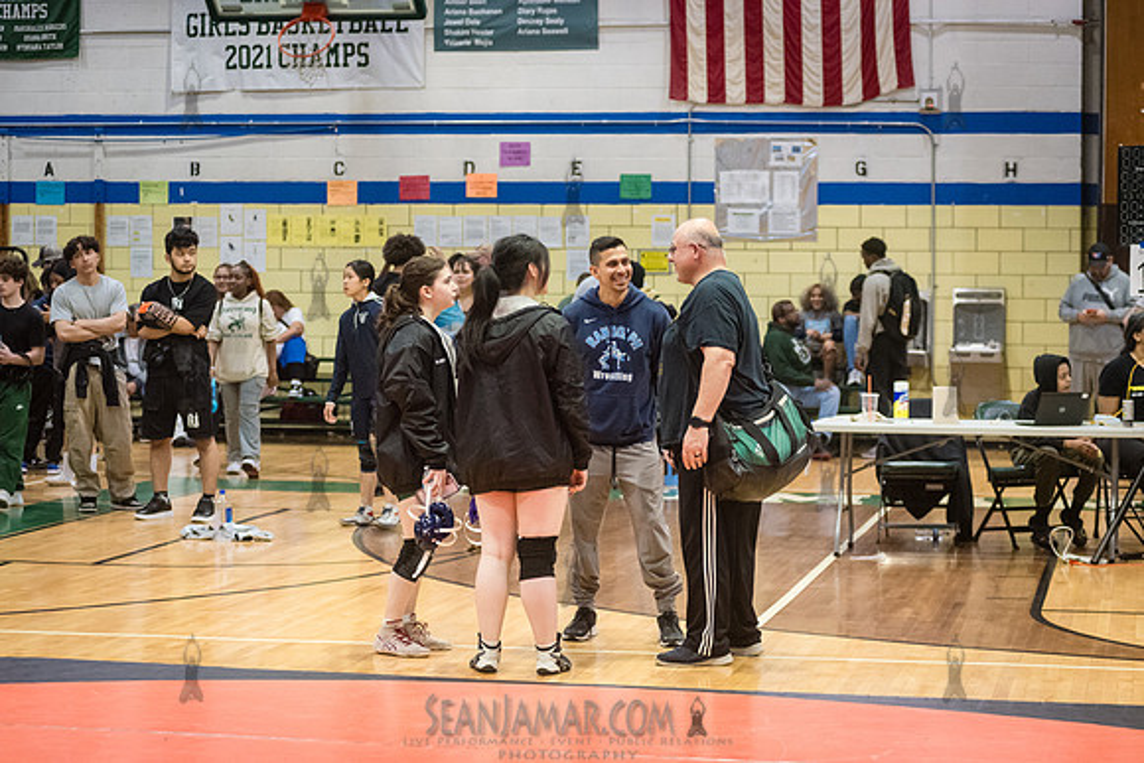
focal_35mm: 93
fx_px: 2955
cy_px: 382
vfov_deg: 14.7
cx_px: 572
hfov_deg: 21.9
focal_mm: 92
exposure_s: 1/400
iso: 8000
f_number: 3.5
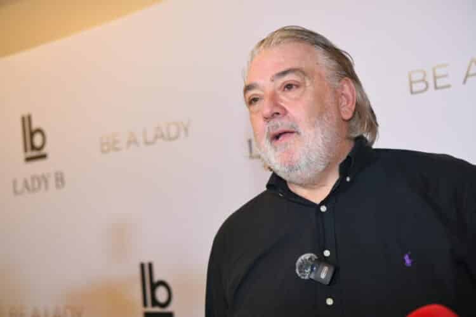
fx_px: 727
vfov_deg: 24.6
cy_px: 158
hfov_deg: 36.2
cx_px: 238
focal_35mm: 55
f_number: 4
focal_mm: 55
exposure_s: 1/200
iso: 1000
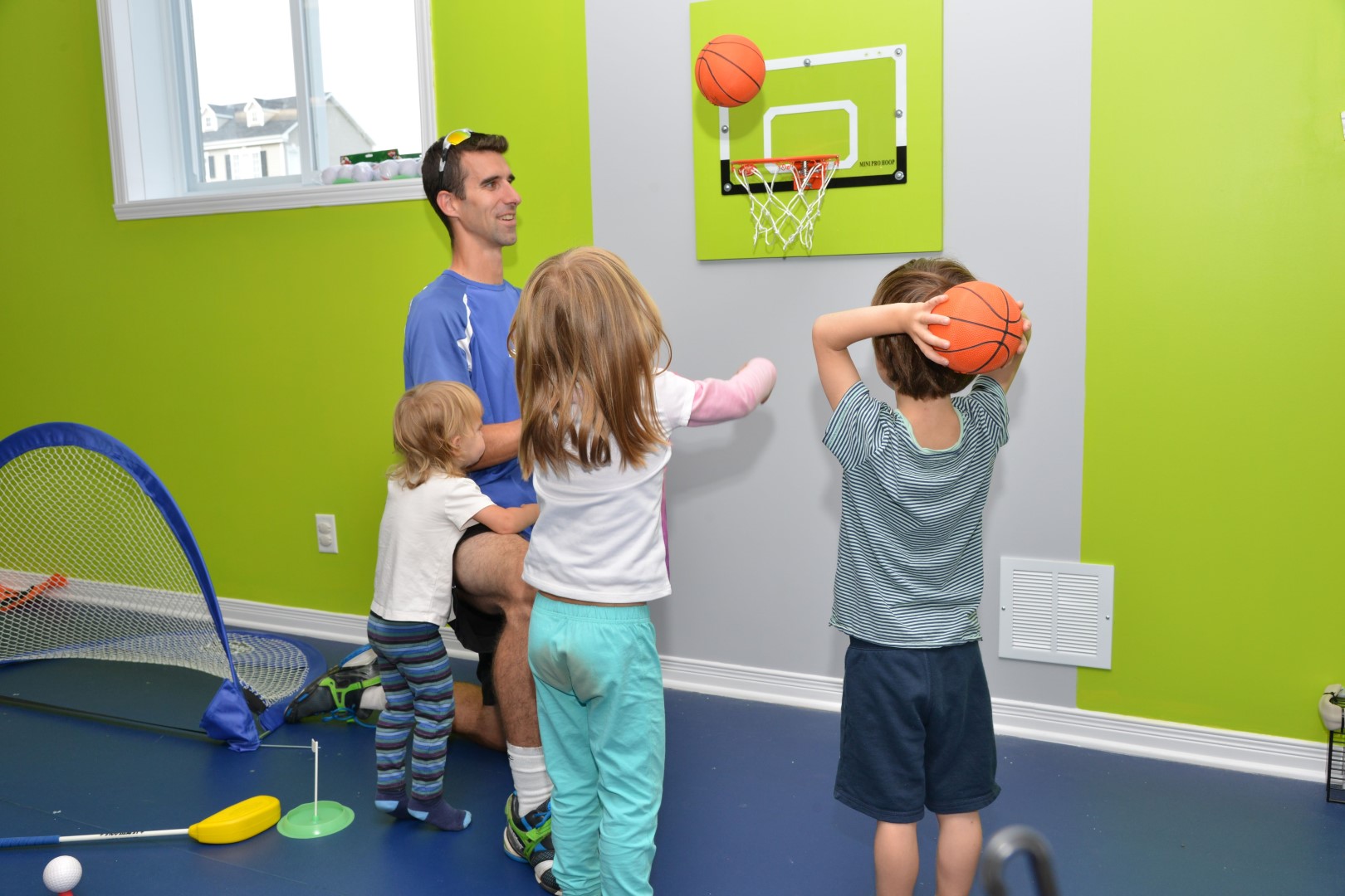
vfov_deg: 42.3
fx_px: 1158
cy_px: 448
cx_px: 672
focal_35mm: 31
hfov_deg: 60.3
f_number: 8
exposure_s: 1/160
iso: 640
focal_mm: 31
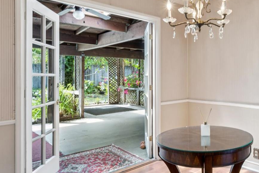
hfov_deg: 58.0
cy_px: 77
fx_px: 216
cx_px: 201
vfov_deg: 43.5
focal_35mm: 30
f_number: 9
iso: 250
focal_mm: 18
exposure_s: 1/10
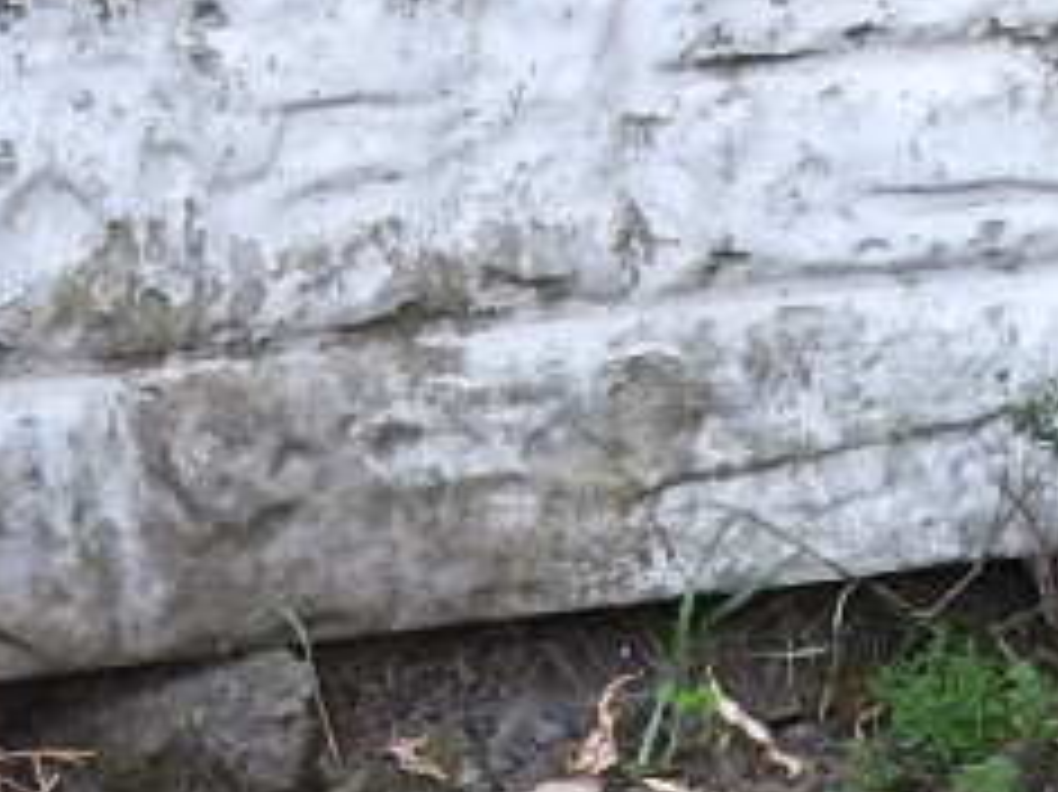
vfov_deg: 5.3
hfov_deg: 7.3
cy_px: 1710
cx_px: 824
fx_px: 8309
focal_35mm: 272
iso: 100
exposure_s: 1/80
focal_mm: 7.2
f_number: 3.8
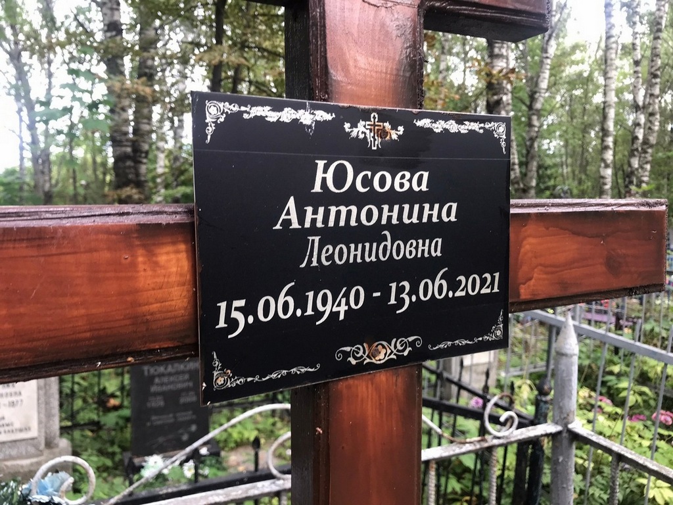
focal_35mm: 28
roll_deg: -2.2
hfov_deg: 63.4
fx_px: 544
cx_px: 336
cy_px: 252
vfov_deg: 49.7
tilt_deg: -5.5
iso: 32
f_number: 1.8
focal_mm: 3.99
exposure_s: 1/50
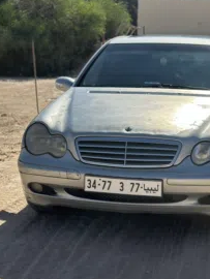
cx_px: 142
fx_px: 573
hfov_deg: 20.7
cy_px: 162
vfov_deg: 27.3
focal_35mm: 71
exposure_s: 1/9804
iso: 100
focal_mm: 6.86
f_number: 1.78
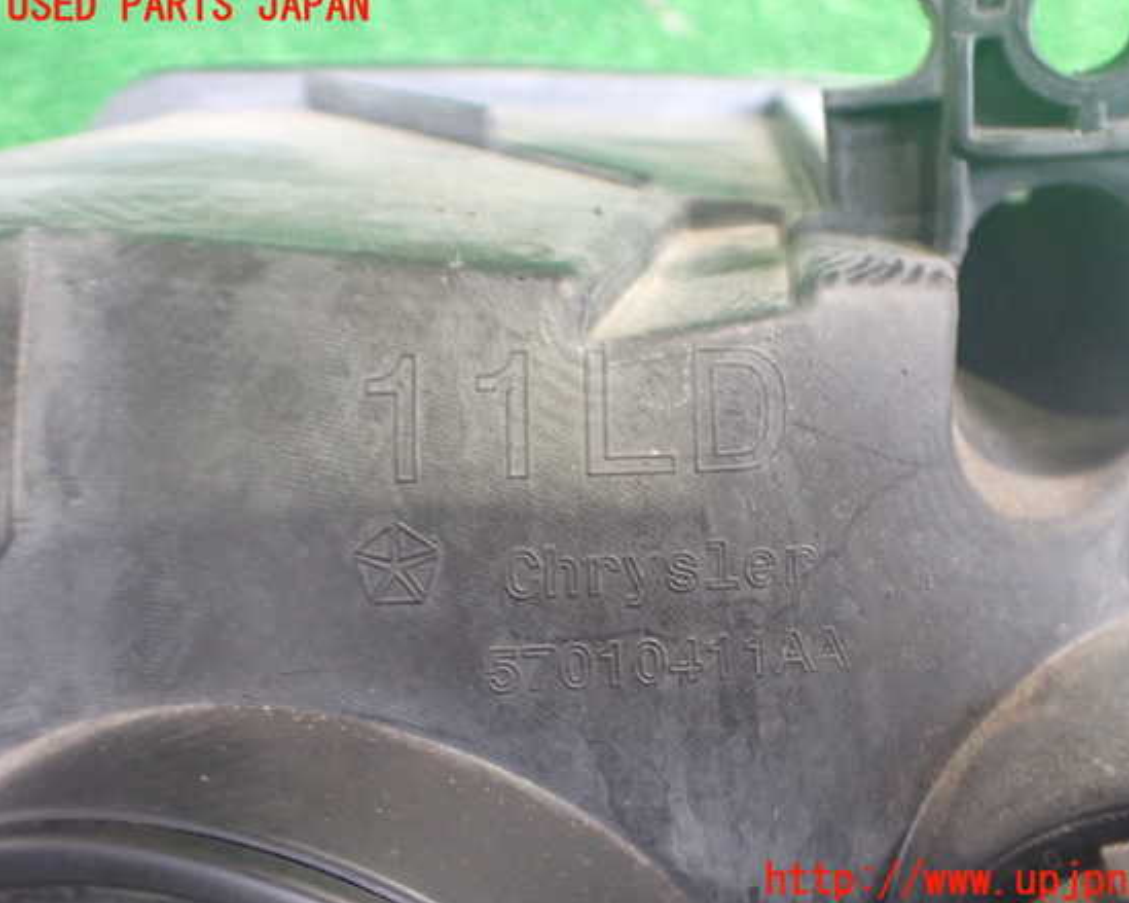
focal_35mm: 32
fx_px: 1069
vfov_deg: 45.8
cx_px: 613
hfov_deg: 55.6
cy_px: 444
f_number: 2.3
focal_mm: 5.4
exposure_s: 1/30
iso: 800
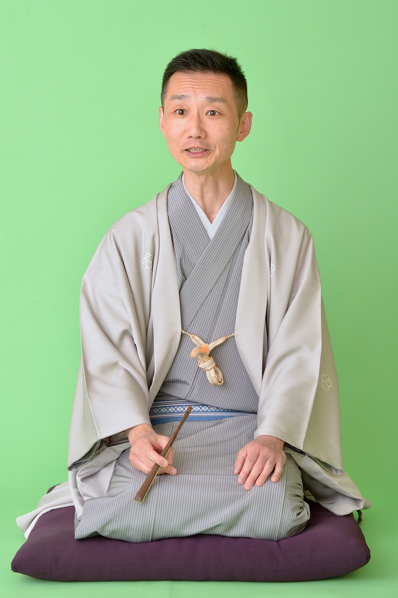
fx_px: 1327
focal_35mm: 80
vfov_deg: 25.4
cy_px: 299
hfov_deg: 17.1
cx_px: 199
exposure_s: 1/160
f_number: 10
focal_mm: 80
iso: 400
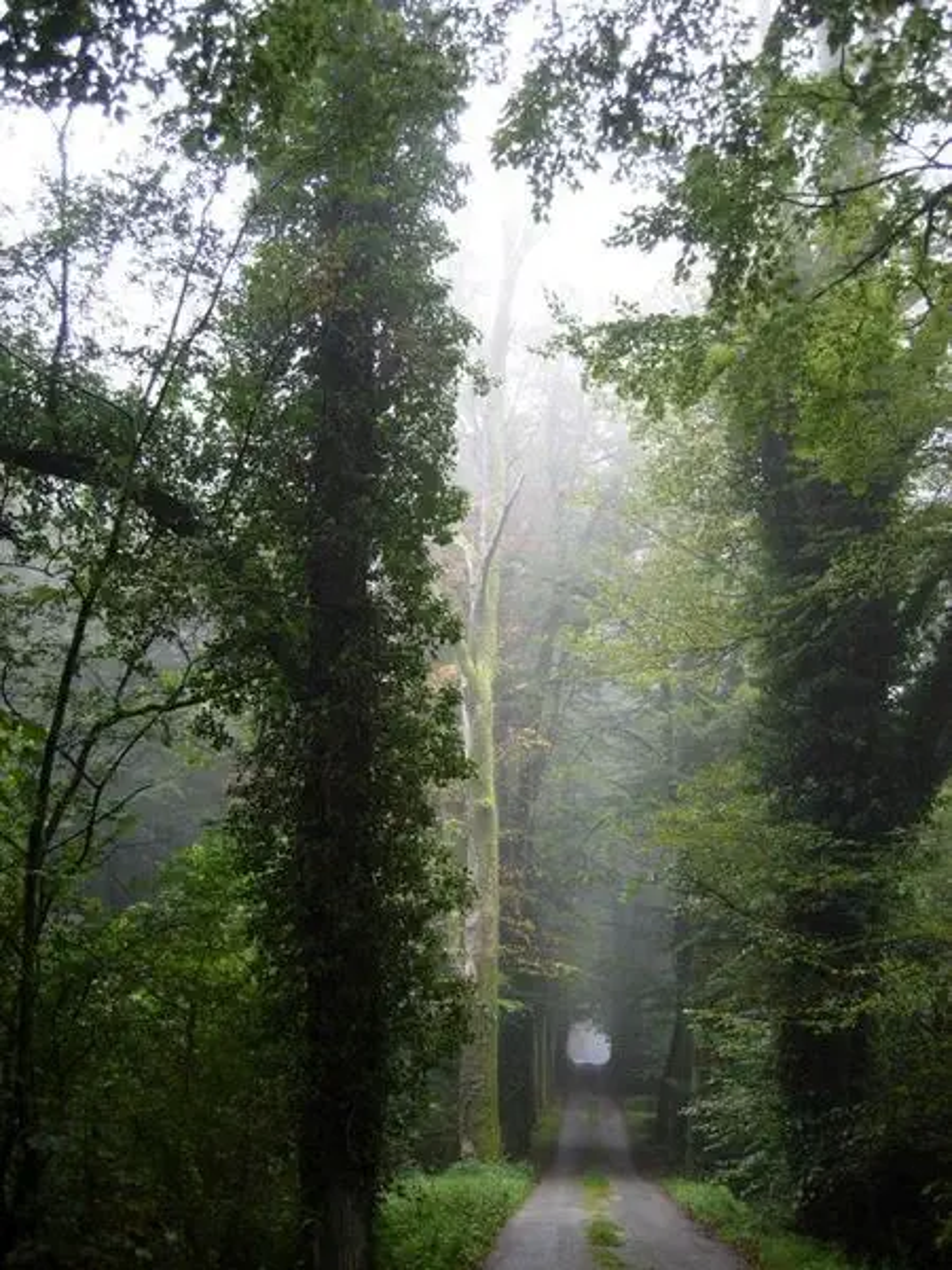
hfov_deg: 39.7
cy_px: 635
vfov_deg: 51.4
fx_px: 1320
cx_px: 476
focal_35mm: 36
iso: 50
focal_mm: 7.5
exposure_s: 1/47.9
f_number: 2.7
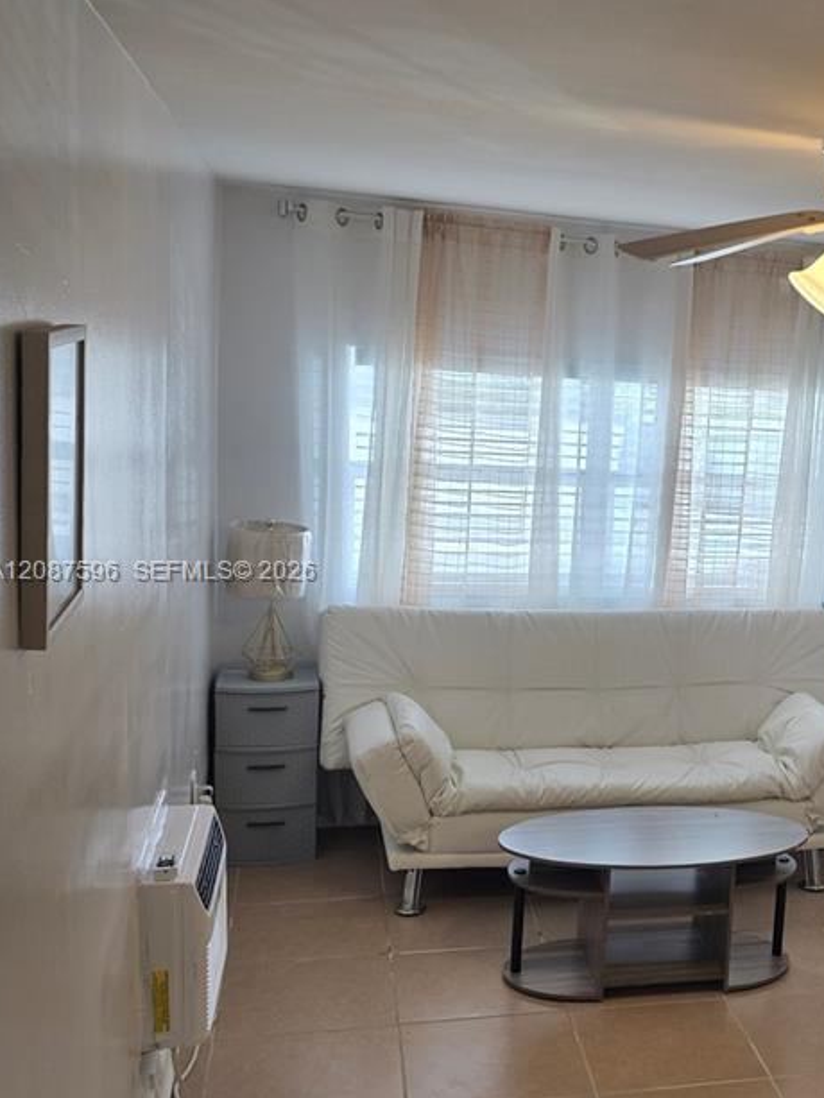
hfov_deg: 30.3
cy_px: 573
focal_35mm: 45
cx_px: 790
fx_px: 1428
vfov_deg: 42.1
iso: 64
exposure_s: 1/120
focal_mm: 6.3
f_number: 1.7
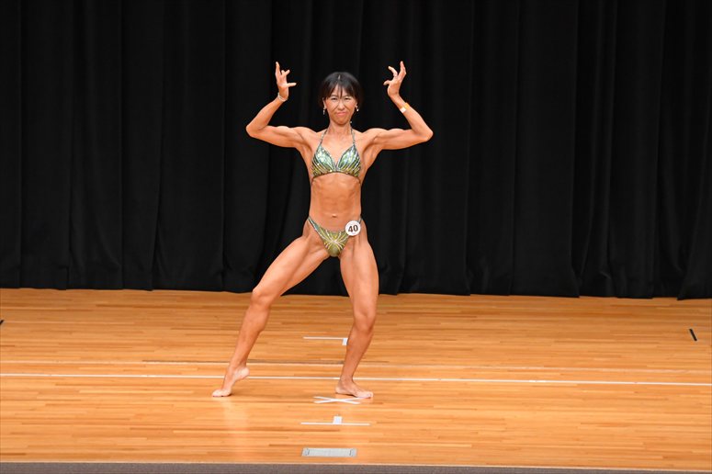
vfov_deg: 6.3
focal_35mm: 217
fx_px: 4290
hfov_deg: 9.5
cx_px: 356
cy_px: 237
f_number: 5.6
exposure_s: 1/400
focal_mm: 145
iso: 4000
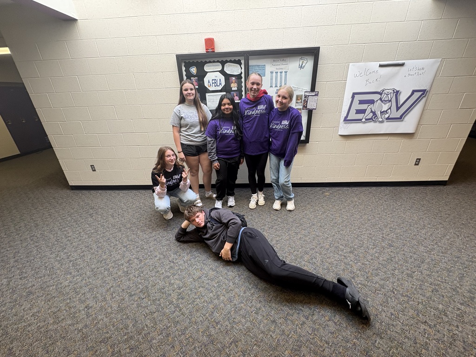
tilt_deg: -22.5
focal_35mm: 14
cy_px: 178
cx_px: 238
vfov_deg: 85.7
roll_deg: +2.7
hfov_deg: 102.1
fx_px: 193
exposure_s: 1/120
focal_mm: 2.22
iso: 160
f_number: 2.2
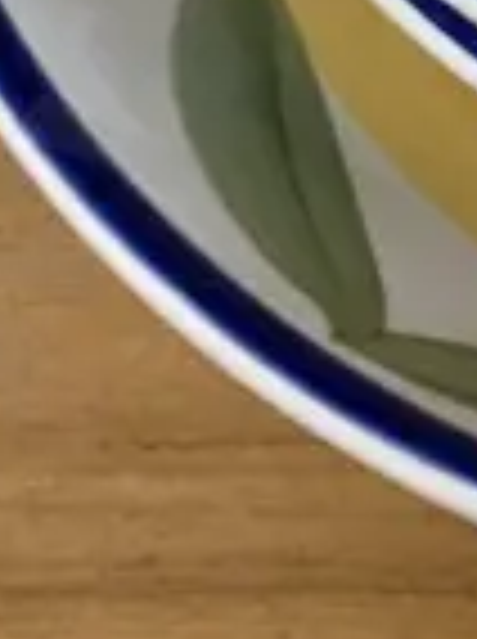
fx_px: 3465
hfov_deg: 7.2
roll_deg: -0.3
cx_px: 1300
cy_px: -1454
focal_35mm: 188
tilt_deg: -35.9
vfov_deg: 8.4
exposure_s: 1/100
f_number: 1.8
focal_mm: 4.25
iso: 50
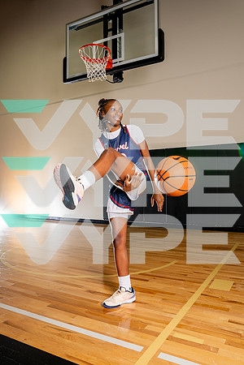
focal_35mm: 27
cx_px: 122
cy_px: 182
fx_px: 279
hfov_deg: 47.3
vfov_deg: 66.6
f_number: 7.1
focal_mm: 27.4
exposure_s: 1/200
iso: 640
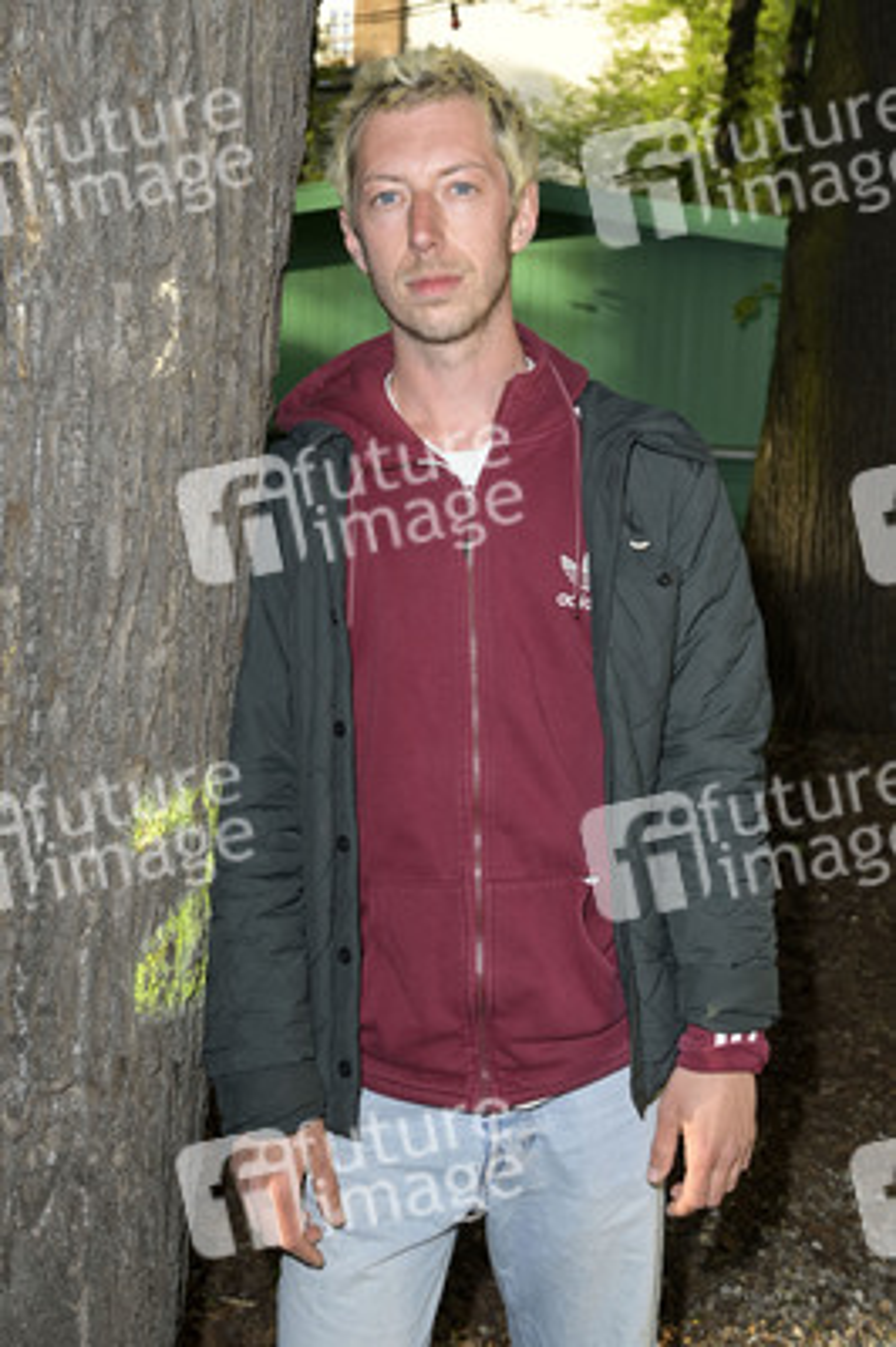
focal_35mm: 38
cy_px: 674
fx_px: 1421
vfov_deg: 50.7
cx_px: 448
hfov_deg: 35.0
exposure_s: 1/250
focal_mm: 38
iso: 400
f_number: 5.6
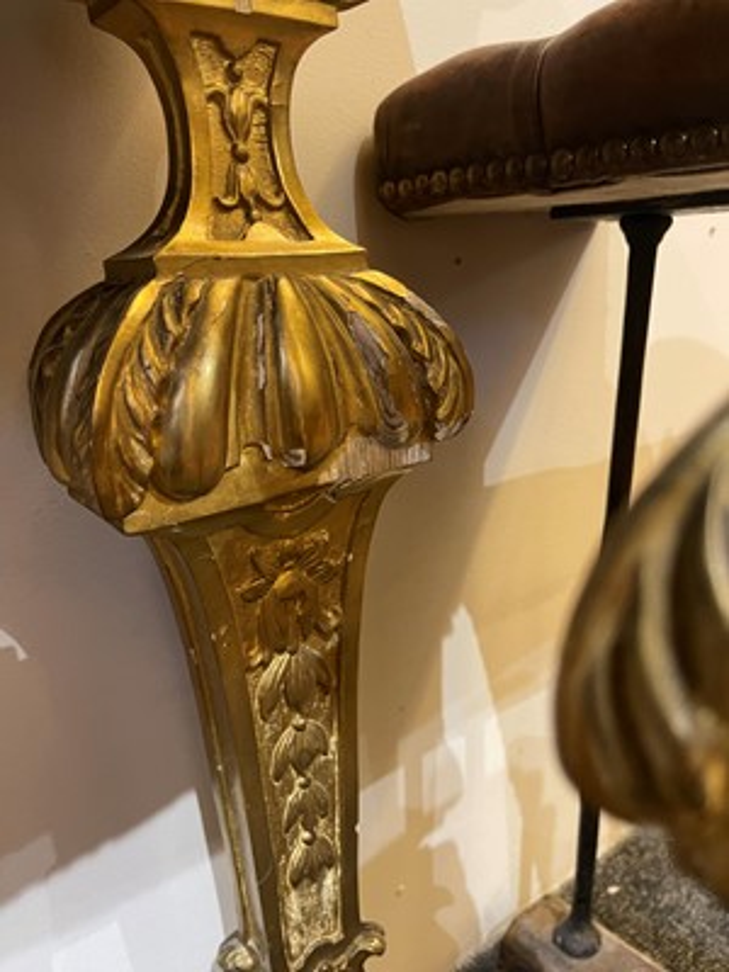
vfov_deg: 69.4
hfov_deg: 54.9
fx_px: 702
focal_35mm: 25
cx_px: 364
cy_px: 486
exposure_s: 1/33
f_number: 1.6
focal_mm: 5.1
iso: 400
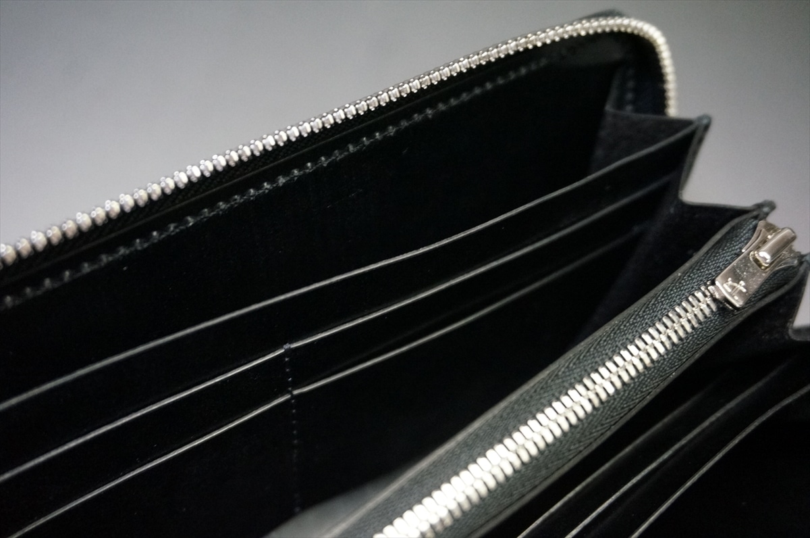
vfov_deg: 32.9
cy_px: 269
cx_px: 405
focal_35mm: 40
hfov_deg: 48.0
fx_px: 910
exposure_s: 1/100
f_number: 4.5
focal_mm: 27
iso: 3200
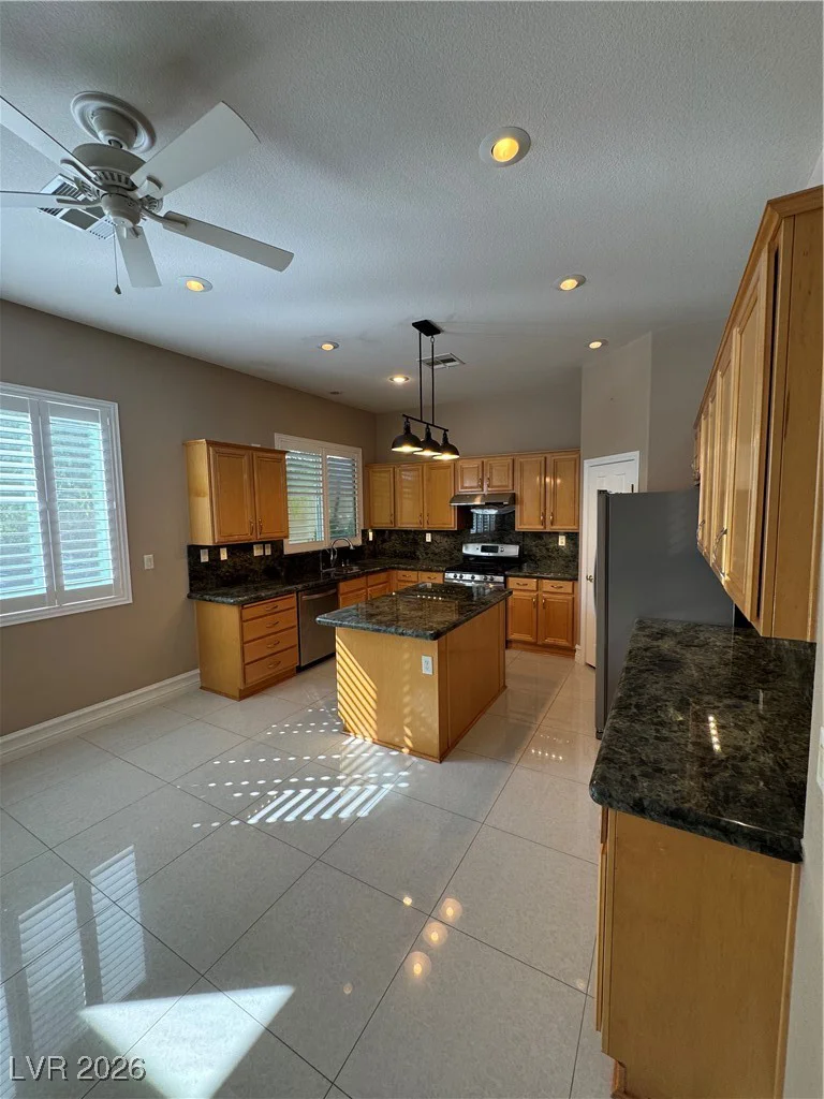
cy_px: 550
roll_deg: +1.4
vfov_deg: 102.1
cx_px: 412
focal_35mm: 14
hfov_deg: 85.7
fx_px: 444
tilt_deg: -6.0
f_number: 2.2
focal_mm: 2.22
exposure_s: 1/120
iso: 80
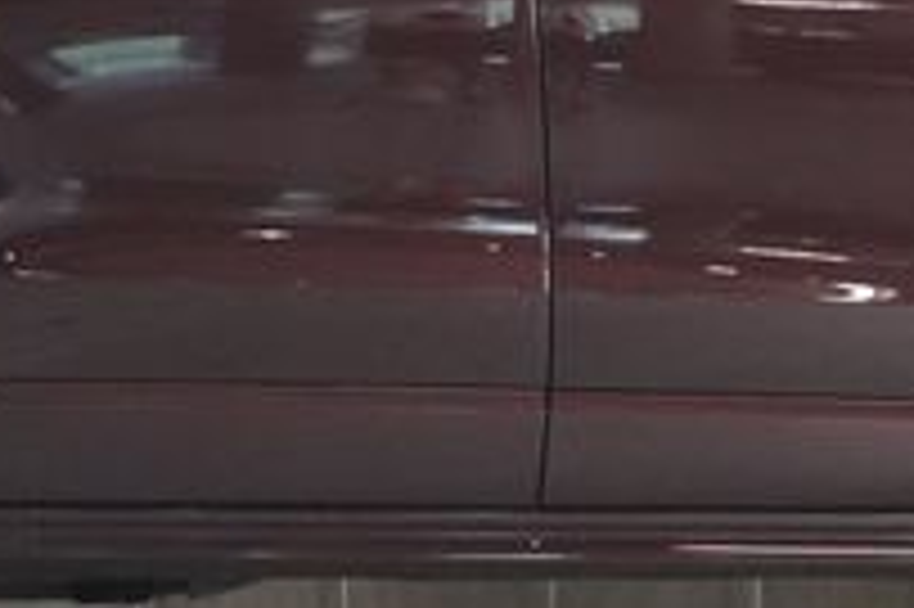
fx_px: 7560
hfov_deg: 6.9
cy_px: -29
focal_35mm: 298
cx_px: 585
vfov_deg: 4.6
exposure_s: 1/160
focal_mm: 59
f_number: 5
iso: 8000
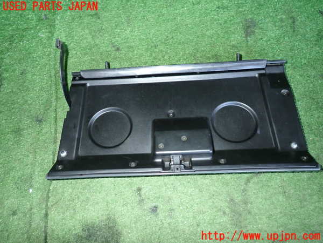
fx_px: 233
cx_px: 162
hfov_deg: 69.4
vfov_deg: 54.9
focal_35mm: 25
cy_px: 122
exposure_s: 1/30
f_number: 5.6
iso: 250
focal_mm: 4.5
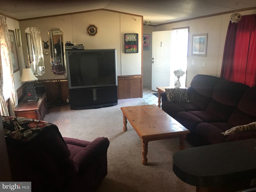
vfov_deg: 49.7
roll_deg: +0.7
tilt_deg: -13.4
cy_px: 96
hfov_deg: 63.4
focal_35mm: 28
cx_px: 128
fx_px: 207
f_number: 1.8
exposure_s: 1/15
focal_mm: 3.99
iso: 50
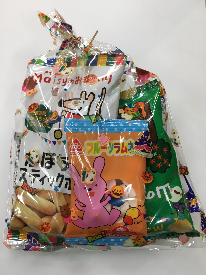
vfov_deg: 61.7
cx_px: 103
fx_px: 230
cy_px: 138
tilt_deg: -75.6
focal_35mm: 29
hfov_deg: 48.2
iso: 25
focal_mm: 4.15
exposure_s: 1/30
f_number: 2.2
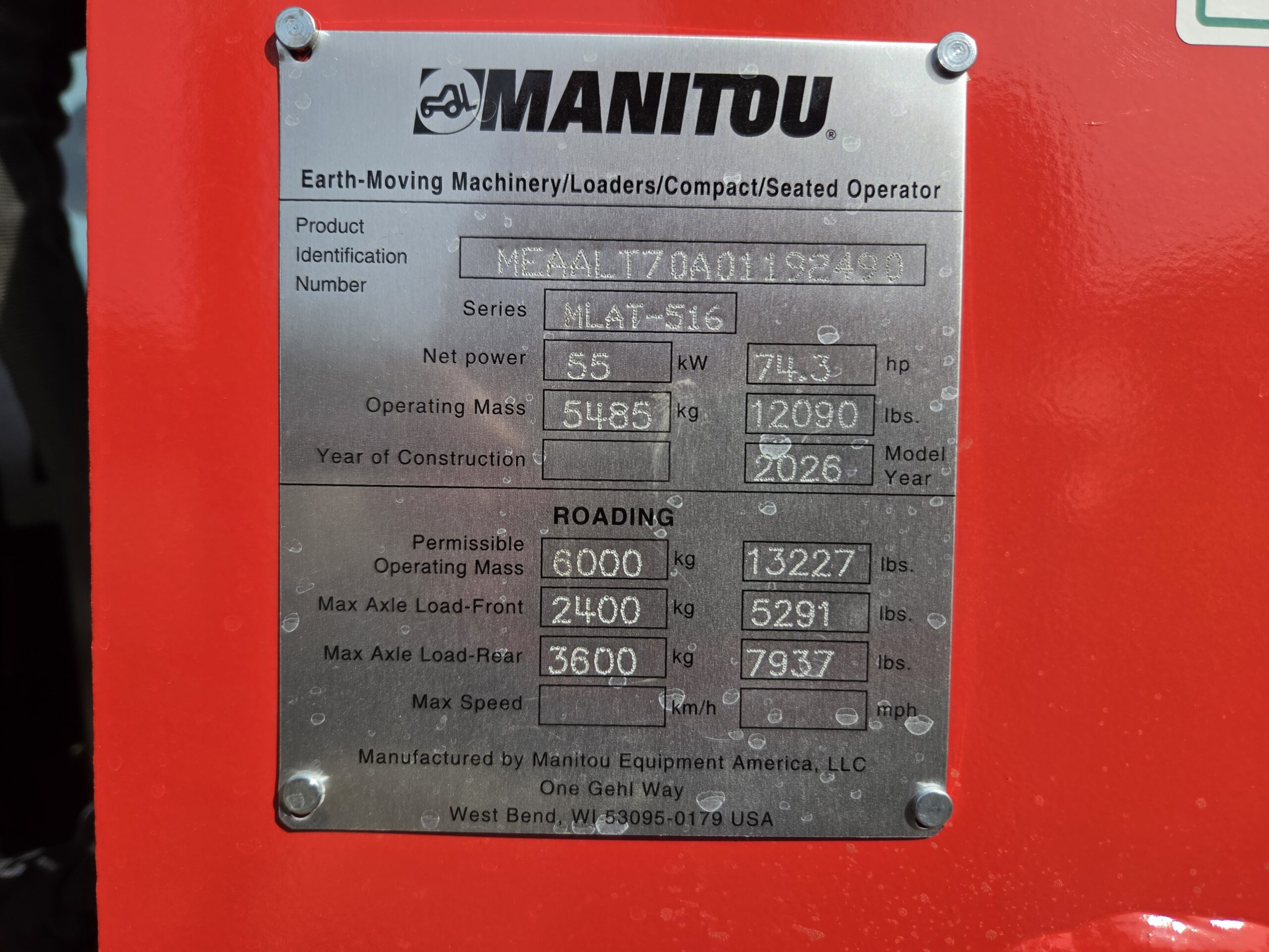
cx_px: 634
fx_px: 843
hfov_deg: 73.9
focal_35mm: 23
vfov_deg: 58.9
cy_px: 476
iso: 80
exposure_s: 1/5002
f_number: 1.8
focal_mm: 5.4
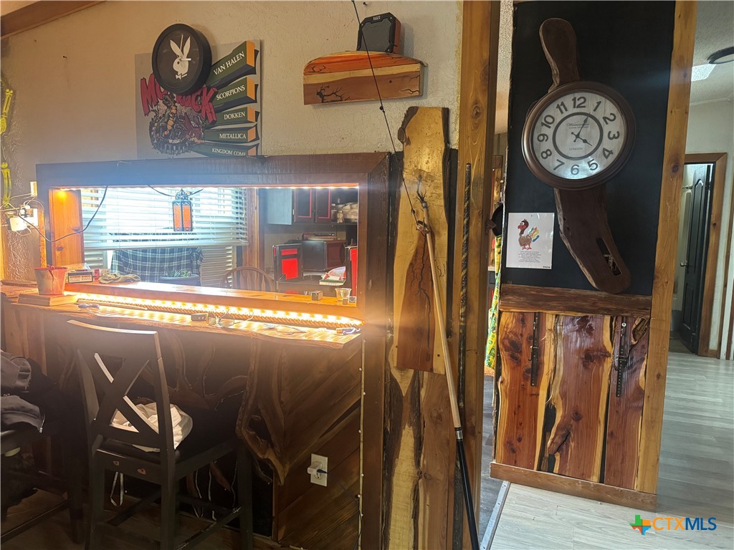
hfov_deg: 71.6
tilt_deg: -7.2
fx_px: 509
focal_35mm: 24
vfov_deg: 56.8
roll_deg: -0.1
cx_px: 367
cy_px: 275
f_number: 1.78
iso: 640
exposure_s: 1/59
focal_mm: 6.76
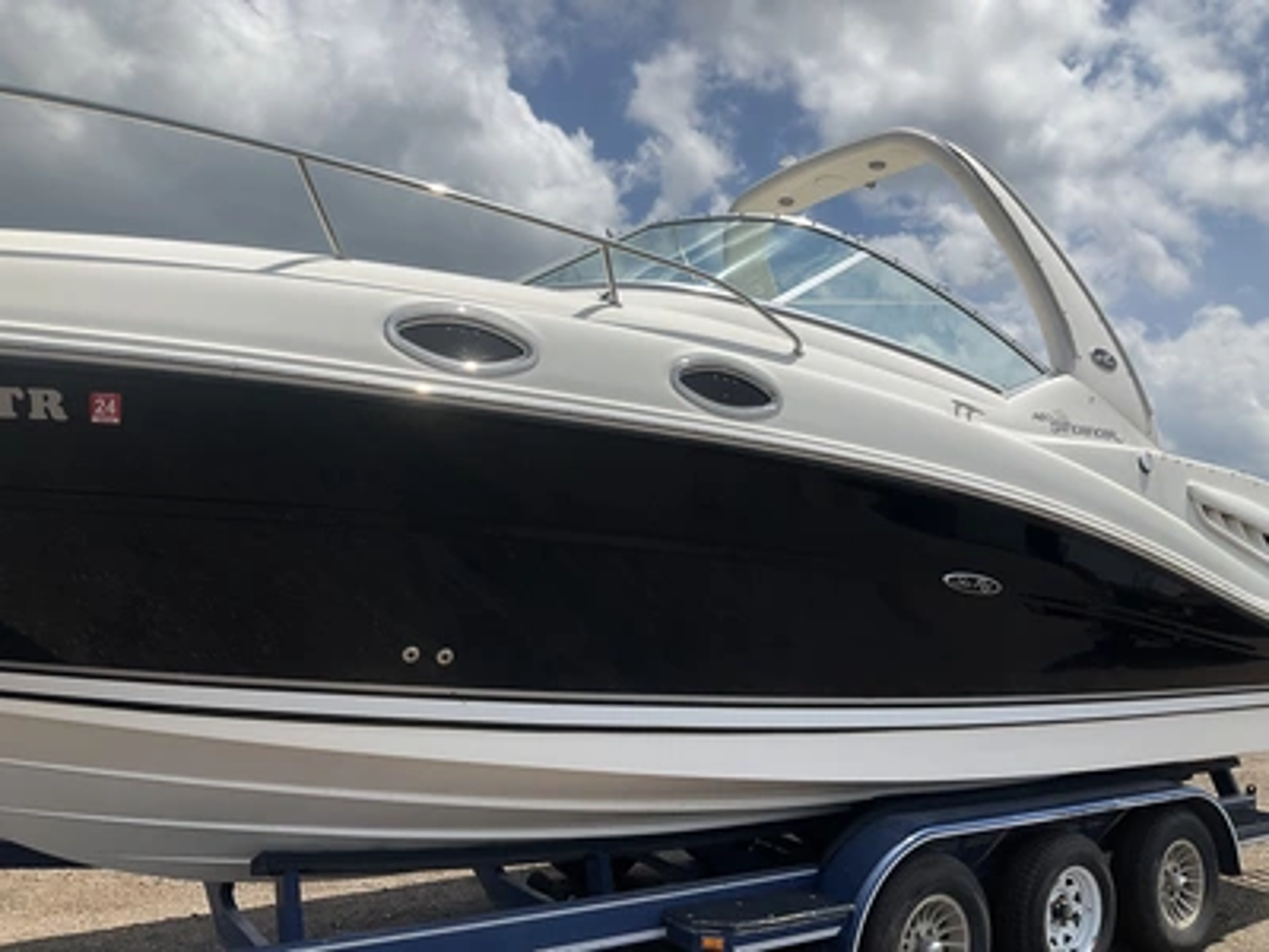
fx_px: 1063
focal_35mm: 29
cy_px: 476
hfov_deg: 61.7
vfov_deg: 48.2
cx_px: 634
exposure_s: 1/3534
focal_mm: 3
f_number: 1.8
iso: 25
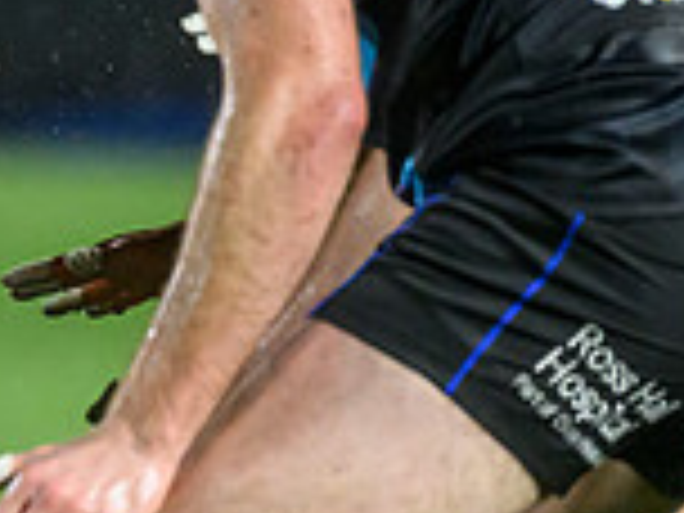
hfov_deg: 1.0
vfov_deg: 0.8
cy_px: 117
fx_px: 37425
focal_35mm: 1894
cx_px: -965
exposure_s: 1/1600
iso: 5000
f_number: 3.2
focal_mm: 400
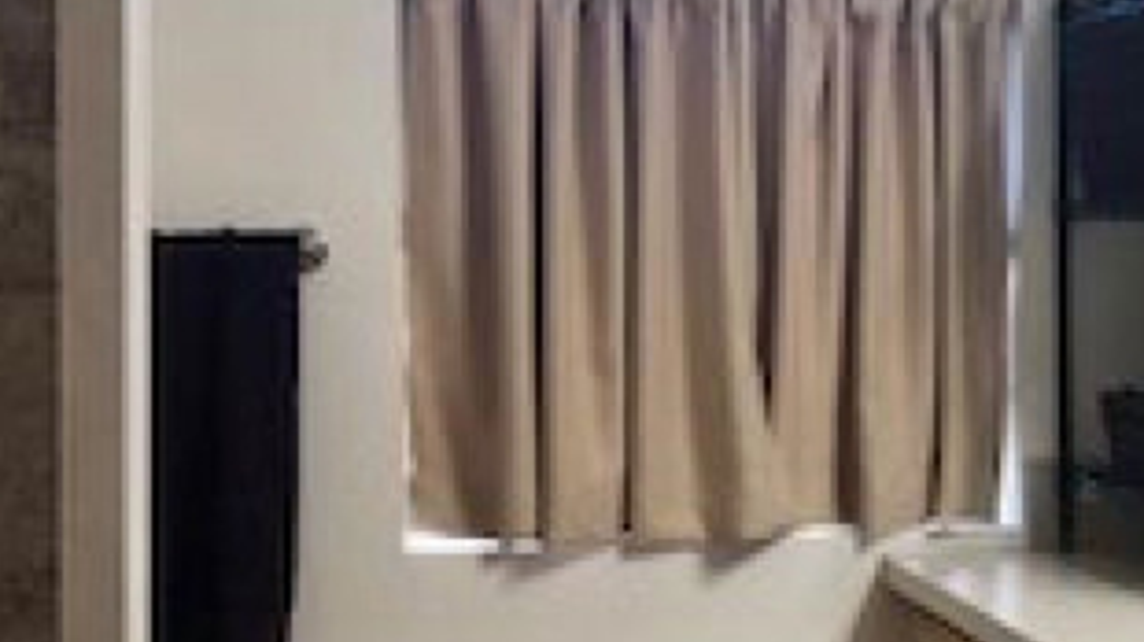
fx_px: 1910
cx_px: 1007
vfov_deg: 19.1
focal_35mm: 63
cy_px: 317
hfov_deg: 31.9
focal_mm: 4
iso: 32
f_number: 1.8
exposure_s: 1/30
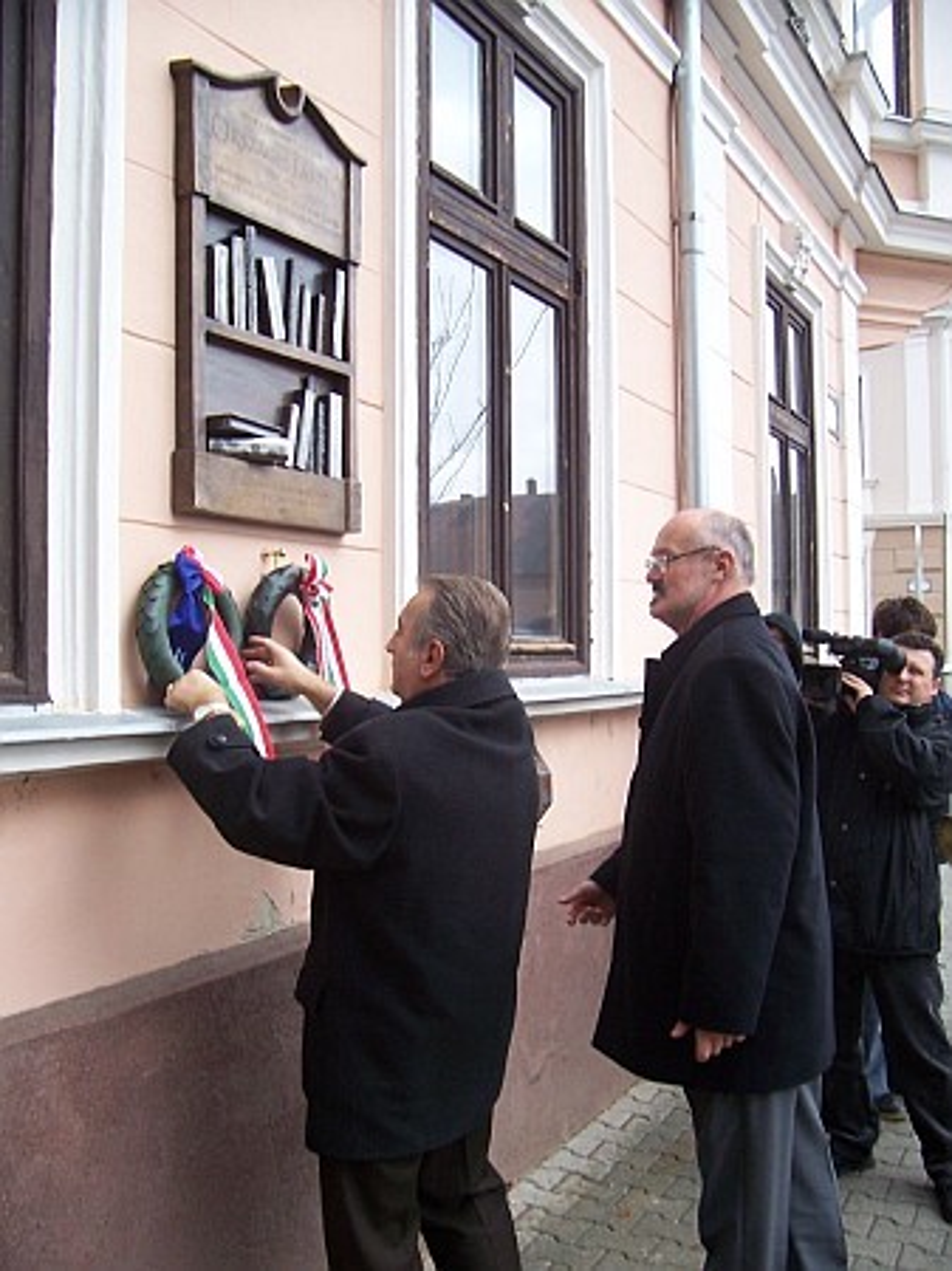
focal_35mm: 34
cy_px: 636
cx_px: 476
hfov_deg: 41.8
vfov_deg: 54.0
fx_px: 1248
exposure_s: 1/90
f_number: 2.7
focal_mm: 5.6
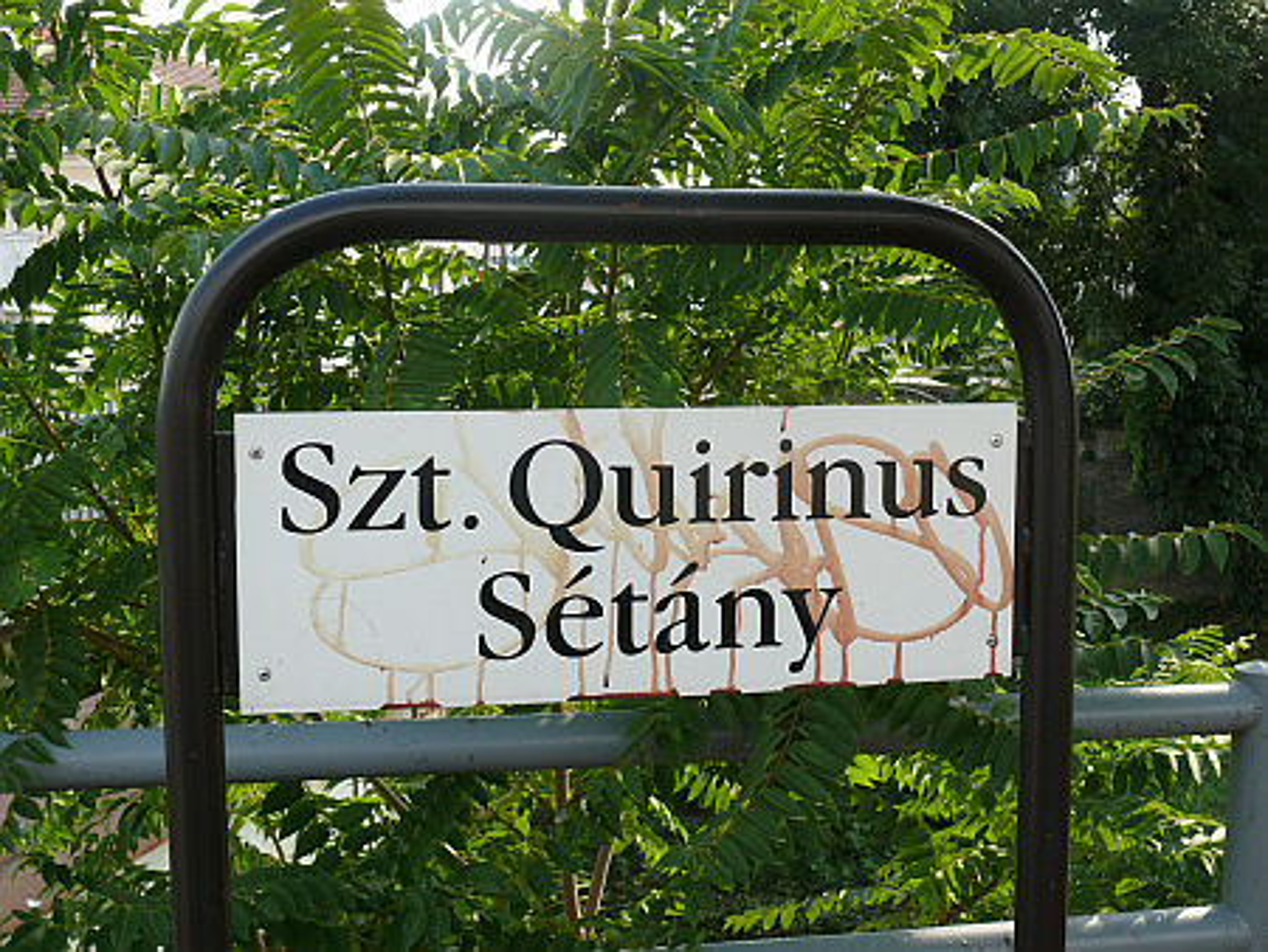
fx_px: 1723
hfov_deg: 40.4
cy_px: 476
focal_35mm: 47
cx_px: 634
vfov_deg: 30.9
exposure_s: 1/200
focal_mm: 8.9
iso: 100
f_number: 4
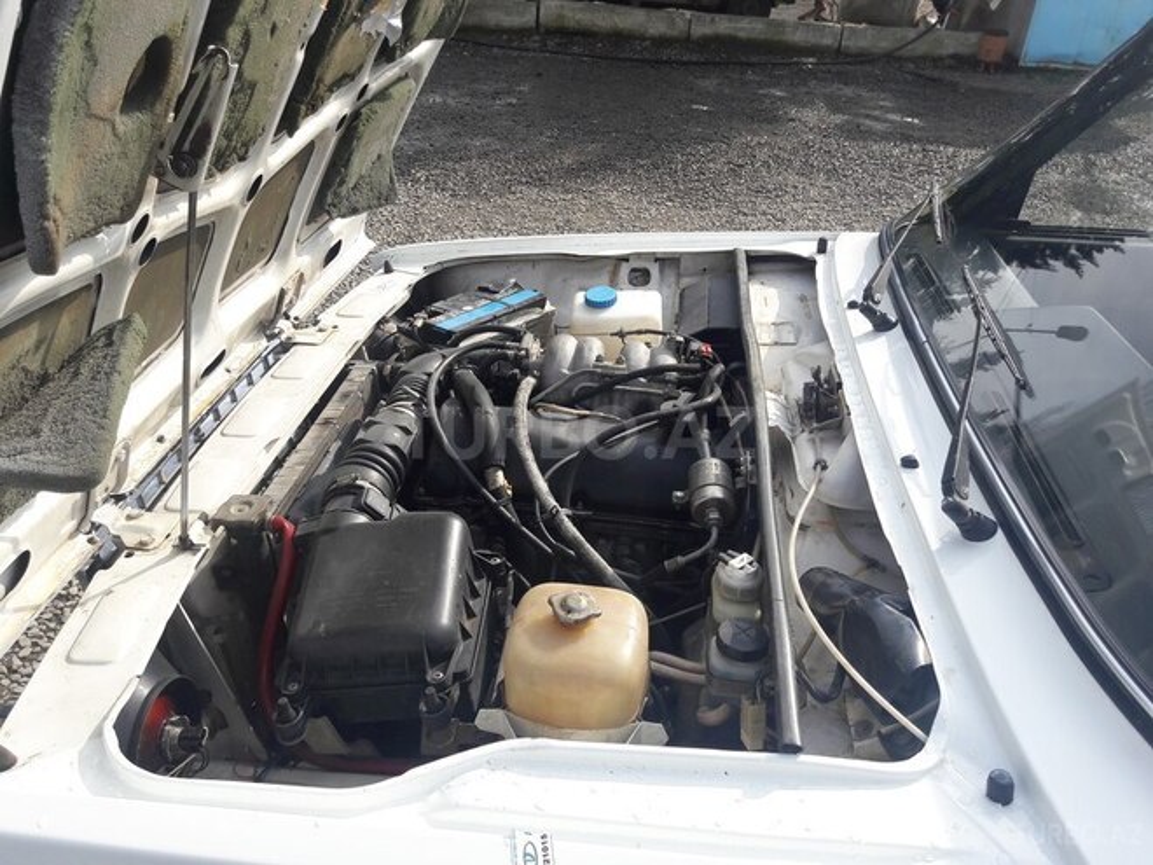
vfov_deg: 49.7
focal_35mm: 28
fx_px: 933
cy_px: 432
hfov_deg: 63.4
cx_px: 576
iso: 40
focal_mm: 3.7
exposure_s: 1/894
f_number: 1.9
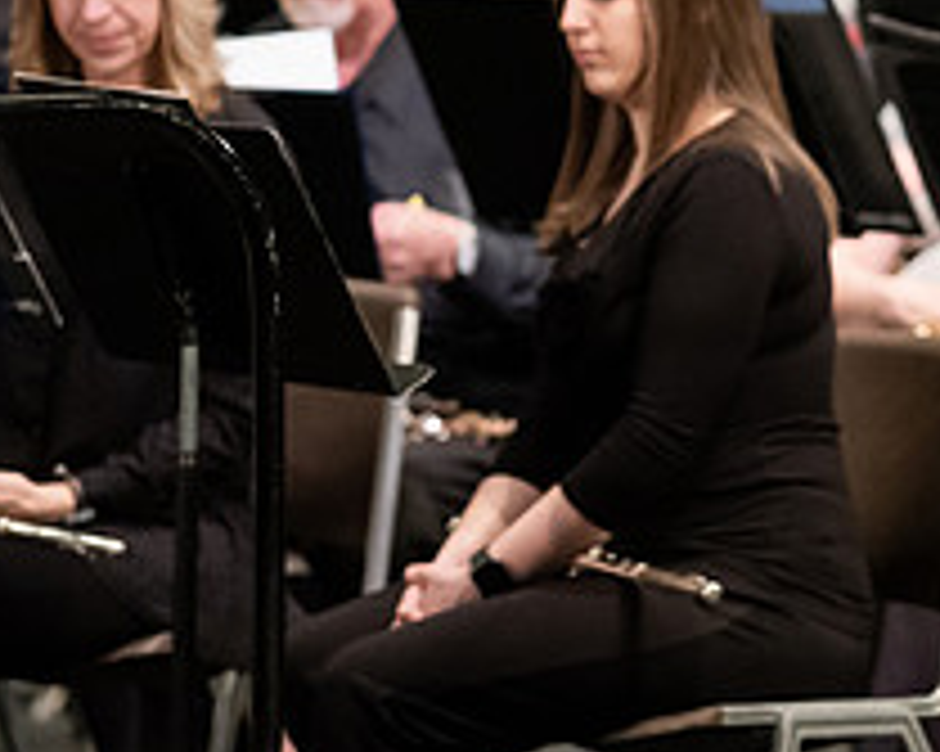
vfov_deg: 2.0
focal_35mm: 781
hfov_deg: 2.5
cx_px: 1061
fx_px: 21718
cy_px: 65
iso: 4000
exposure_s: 1/250
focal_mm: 300
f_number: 2.8
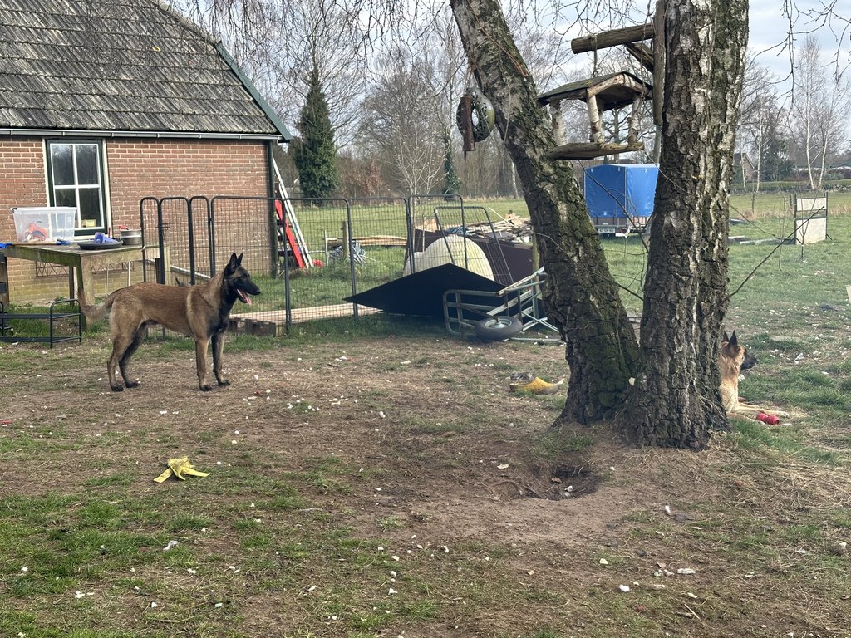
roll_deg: +1.5
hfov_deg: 39.7
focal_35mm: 48
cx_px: 426
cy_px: 319
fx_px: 1180
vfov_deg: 30.3
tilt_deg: -6.9
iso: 64
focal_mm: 6.86
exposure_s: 1/676
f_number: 1.78
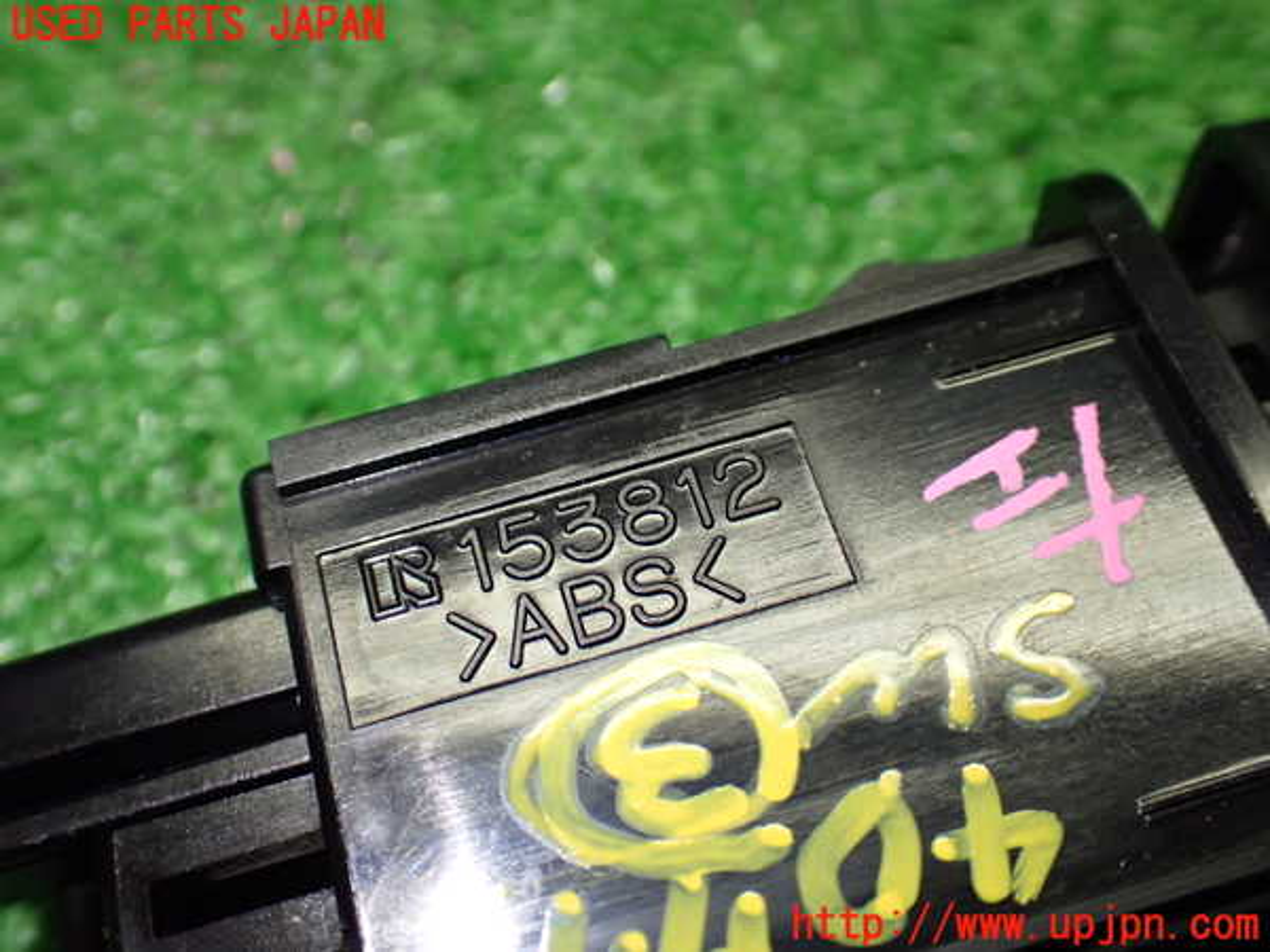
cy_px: 476
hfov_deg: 49.0
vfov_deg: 37.7
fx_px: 1394
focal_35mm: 38
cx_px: 635
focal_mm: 6.83
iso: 400
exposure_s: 1/160
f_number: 2.7
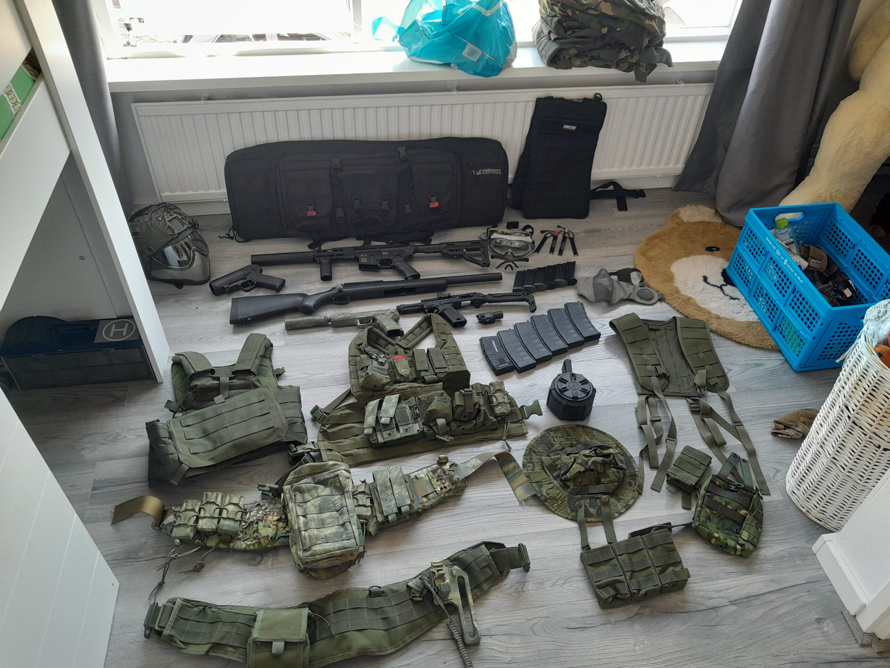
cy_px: 334
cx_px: 445
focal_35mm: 27
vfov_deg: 51.4
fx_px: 694
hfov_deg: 65.3
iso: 160
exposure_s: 1/50
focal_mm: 4
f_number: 1.8
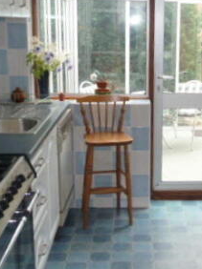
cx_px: 189
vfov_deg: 32.2
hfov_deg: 23.6
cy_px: 135
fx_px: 468
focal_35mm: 60
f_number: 3.4
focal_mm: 4.7
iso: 200
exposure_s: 1/30
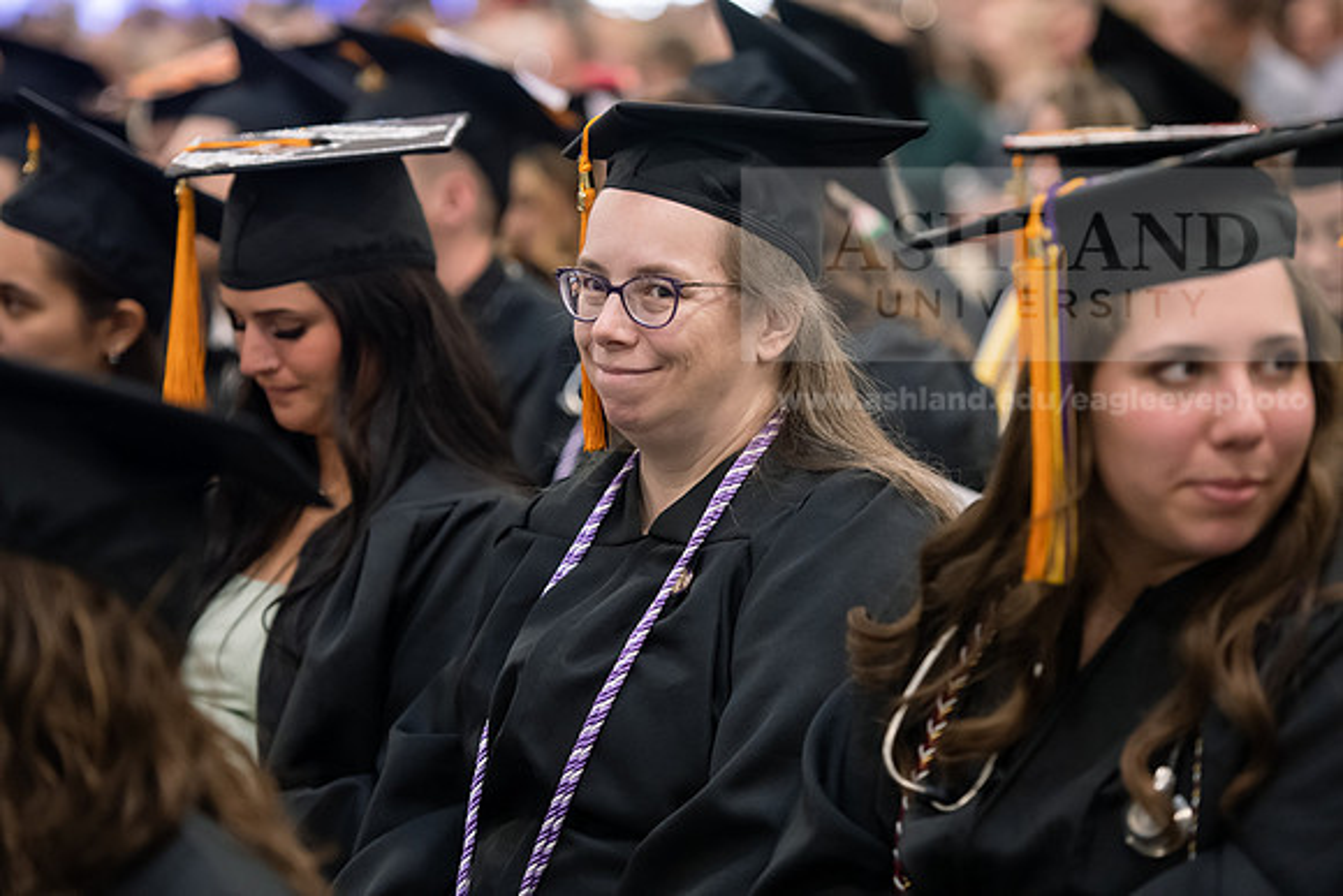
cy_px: 448
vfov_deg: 10.6
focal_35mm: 130
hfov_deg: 15.8
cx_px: 672
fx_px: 4851
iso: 3200
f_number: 3.2
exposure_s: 1/200
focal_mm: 130
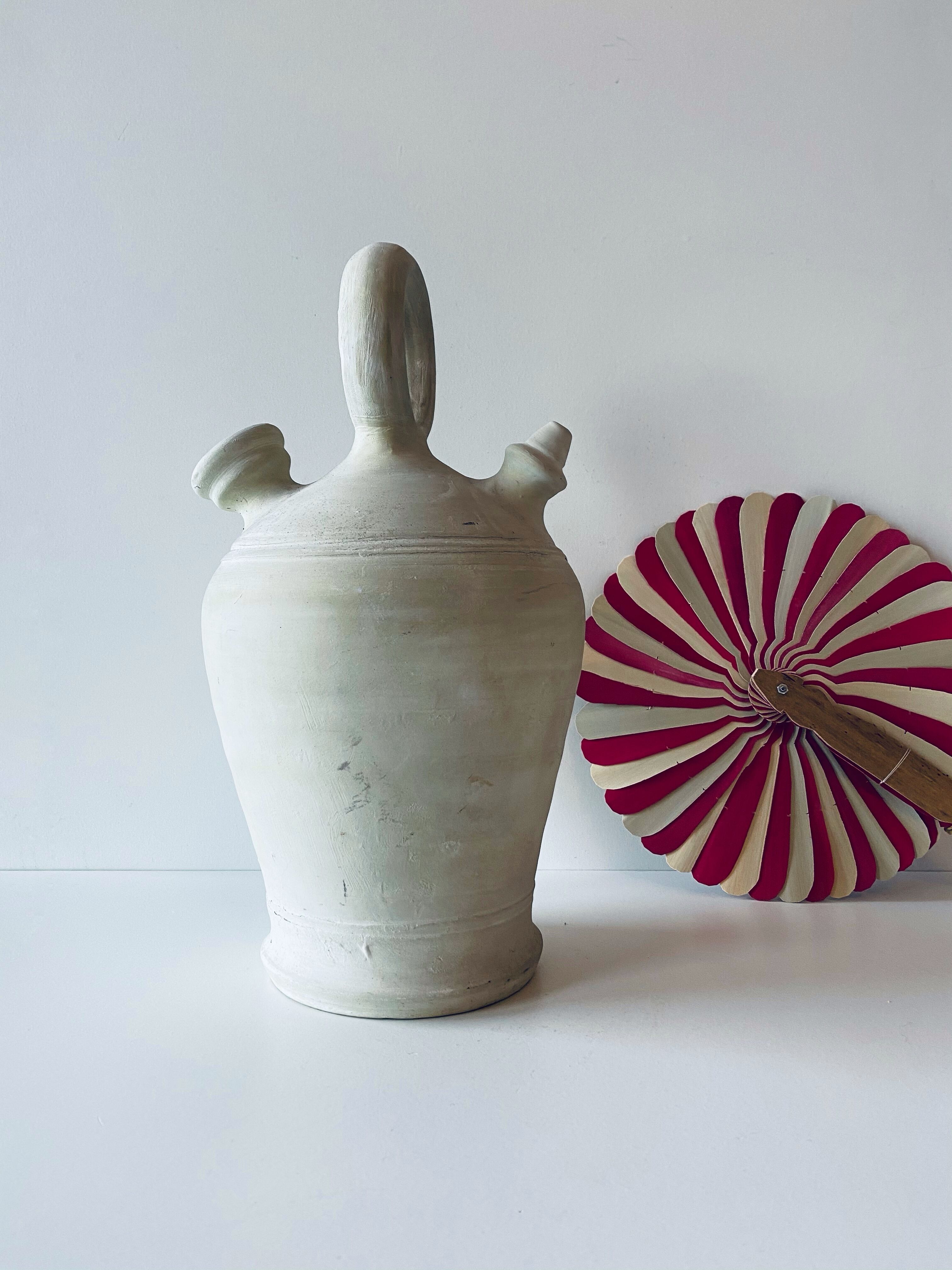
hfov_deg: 53.1
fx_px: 953
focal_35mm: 26
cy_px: 635
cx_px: 476
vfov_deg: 67.3
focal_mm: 4.25
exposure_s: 1/50
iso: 64
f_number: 1.8
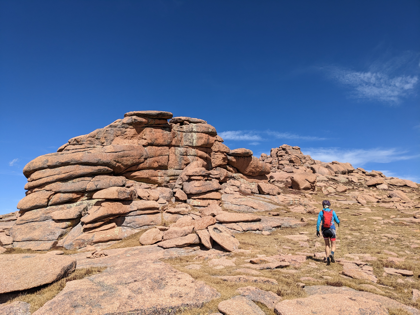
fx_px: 328
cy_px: 158
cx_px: 210
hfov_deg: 65.3
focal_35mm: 27
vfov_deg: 51.4
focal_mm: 4.38
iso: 64
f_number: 1.73
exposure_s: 1/3906
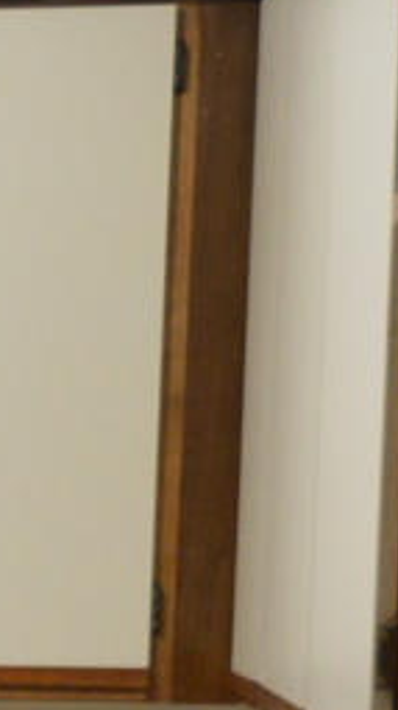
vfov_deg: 13.0
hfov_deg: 7.0
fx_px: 3009
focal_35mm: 160
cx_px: -648
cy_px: 910
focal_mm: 16
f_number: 4
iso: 800
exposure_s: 1/60
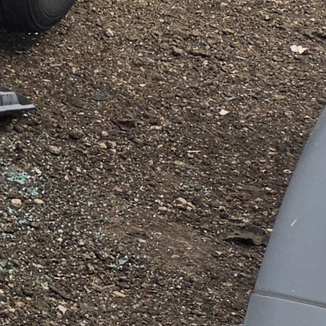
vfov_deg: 12.4
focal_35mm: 133
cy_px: -182
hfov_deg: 9.6
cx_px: -701
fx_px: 1417
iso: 80
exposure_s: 1/2851
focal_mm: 5.4
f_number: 1.8
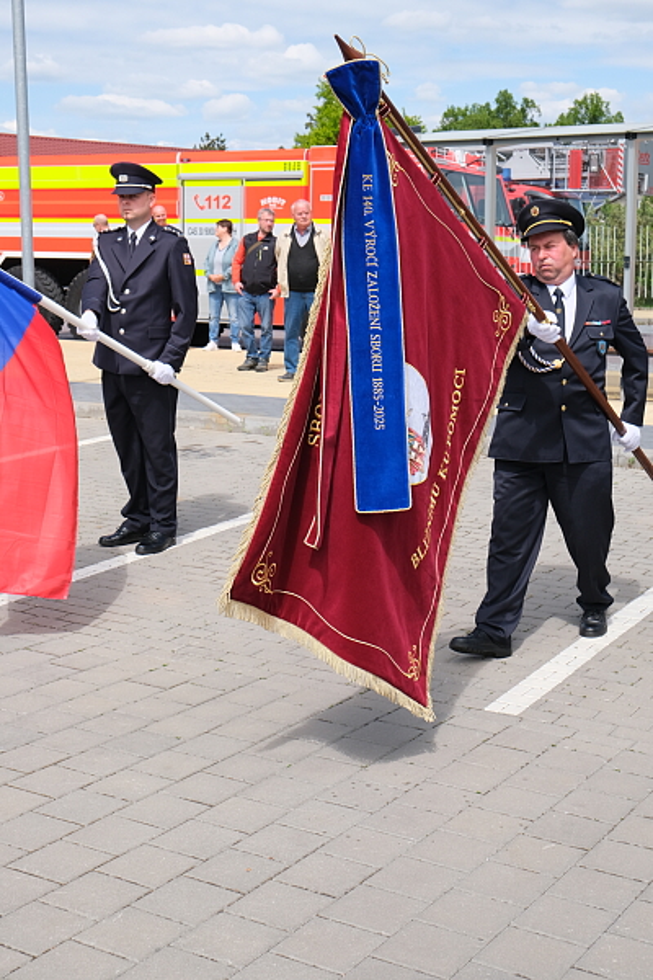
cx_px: 326
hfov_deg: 27.5
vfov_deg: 40.3
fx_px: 1333
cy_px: 490
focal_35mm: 49
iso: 320
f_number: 8
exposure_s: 1/480
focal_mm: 32.9
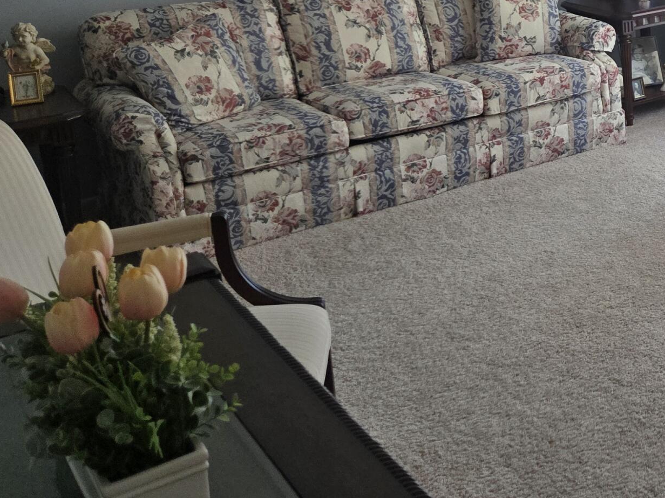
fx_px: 1076
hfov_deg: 30.4
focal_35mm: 56
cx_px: 746
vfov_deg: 24.8
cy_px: -7
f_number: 1.8
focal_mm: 5.4
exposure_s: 1/120
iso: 100
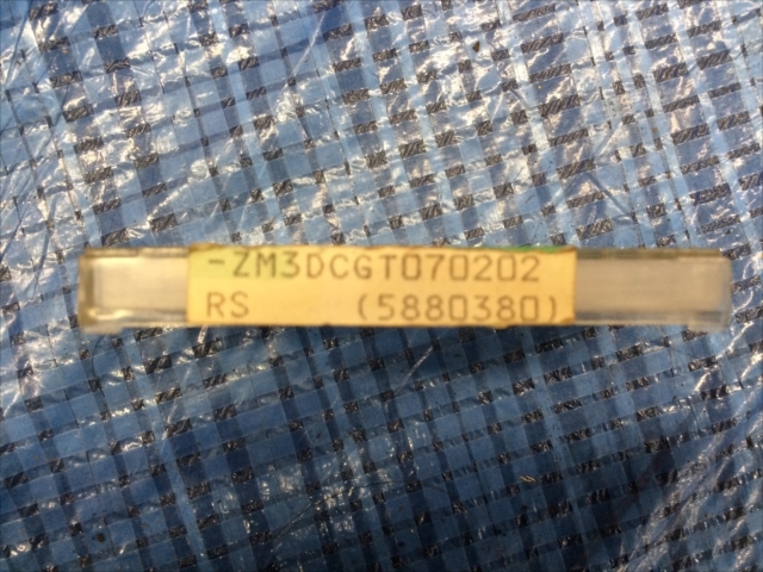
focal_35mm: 29
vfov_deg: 48.2
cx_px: 382
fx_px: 639
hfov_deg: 61.7
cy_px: 286
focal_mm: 4.15
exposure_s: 1/30
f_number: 2.2
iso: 160
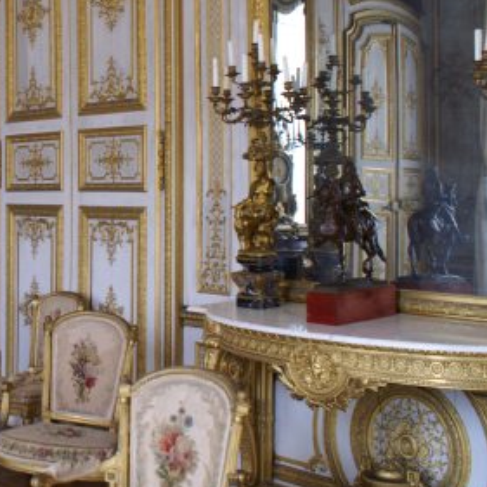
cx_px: -57
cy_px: 164
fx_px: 907
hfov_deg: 27.3
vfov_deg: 29.8
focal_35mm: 57
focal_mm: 18
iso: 400
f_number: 3.5
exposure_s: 1/30
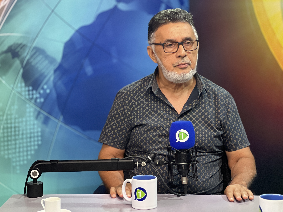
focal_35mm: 102
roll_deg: -0.3
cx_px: 152
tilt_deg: -6.5
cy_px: 74
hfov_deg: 19.3
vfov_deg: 14.5
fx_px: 834
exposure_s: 1/40
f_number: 2.8
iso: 320
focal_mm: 9
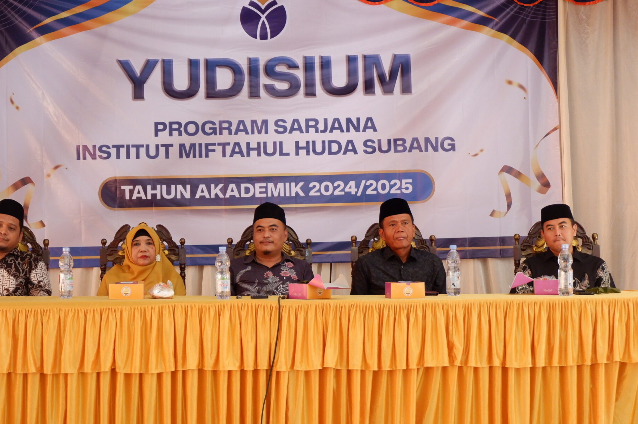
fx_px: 1275
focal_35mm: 72
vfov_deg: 18.9
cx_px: 283
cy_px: 225
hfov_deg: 28.1
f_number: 5
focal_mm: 34
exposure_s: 1/100
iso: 1600
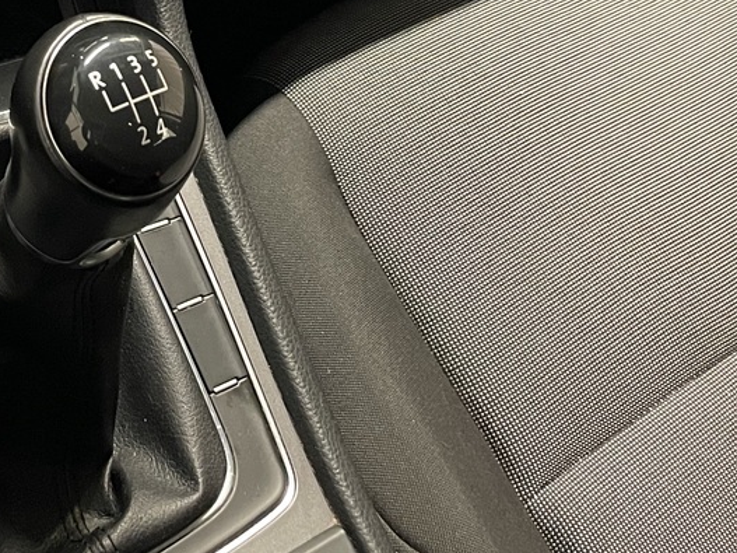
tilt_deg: -39.0
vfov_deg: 19.0
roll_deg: -7.5
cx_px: -36
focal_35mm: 71
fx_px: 1511
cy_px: -192
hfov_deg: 25.7
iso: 500
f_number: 1.6
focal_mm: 4.2
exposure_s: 1/36
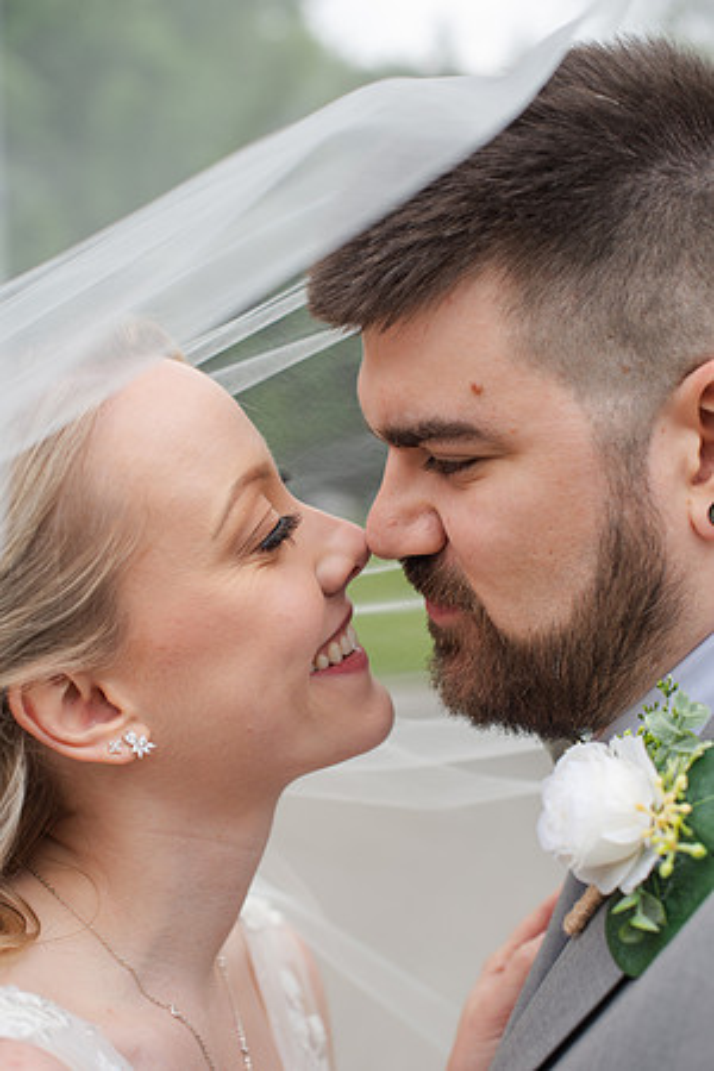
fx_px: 1487
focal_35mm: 50
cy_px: 536
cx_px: 357
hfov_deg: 27.0
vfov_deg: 39.6
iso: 110
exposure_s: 1/400
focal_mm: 50
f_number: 3.5
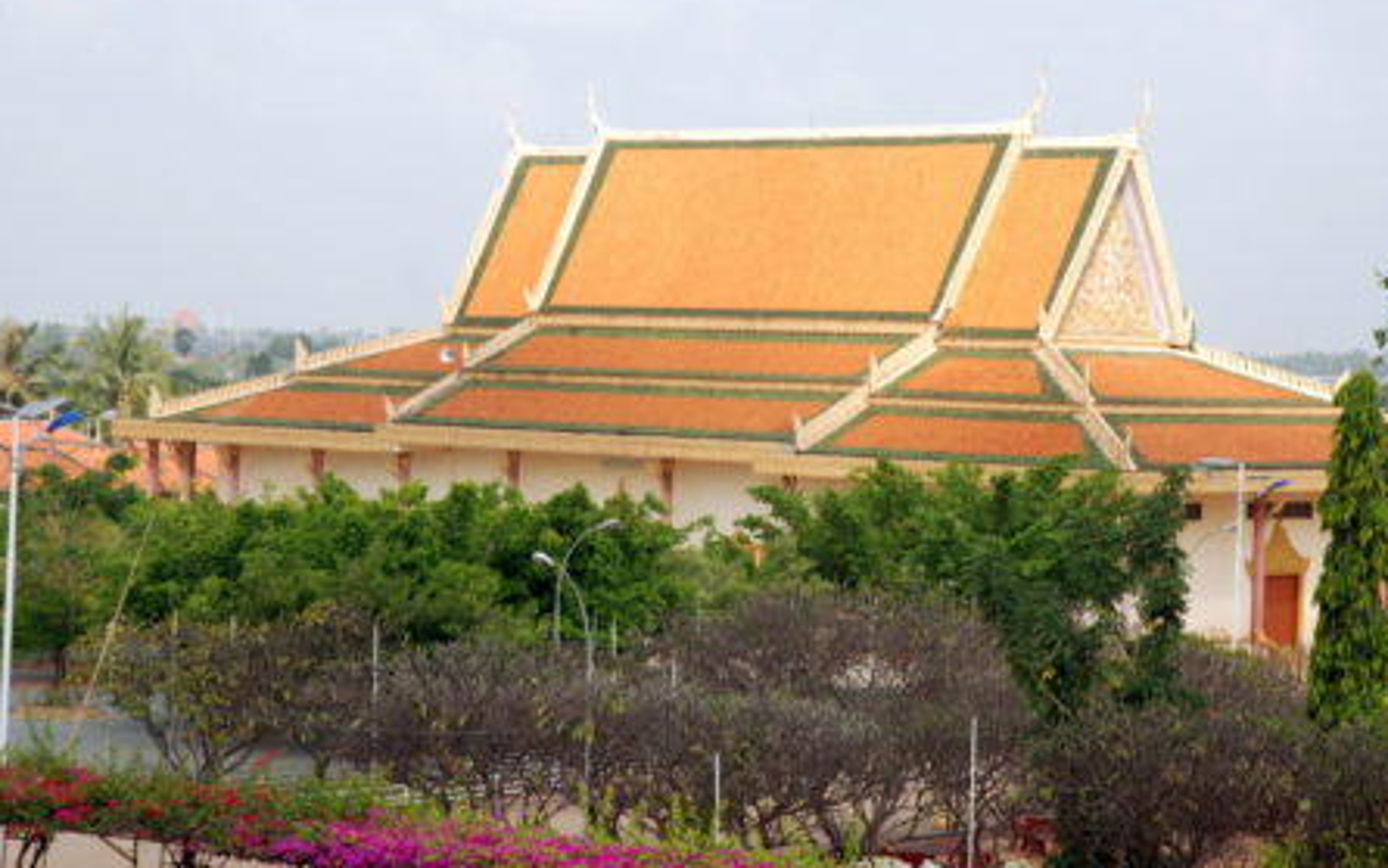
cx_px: 766
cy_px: 450
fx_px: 3897
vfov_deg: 12.7
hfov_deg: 20.2
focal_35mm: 103
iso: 100
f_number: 11
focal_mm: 60
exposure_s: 1/60
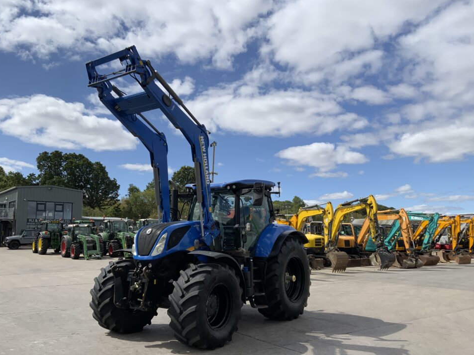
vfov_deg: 45.4
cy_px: 189
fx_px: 424
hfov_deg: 58.3
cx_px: 223
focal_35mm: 31
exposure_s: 1/3125
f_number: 1.8
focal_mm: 3
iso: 16
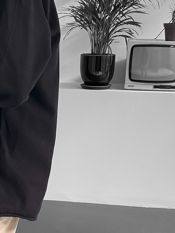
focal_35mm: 80
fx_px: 539
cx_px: 27
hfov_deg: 18.2
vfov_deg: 24.0
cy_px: 189
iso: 25
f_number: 1.8
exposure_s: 1/120
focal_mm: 3
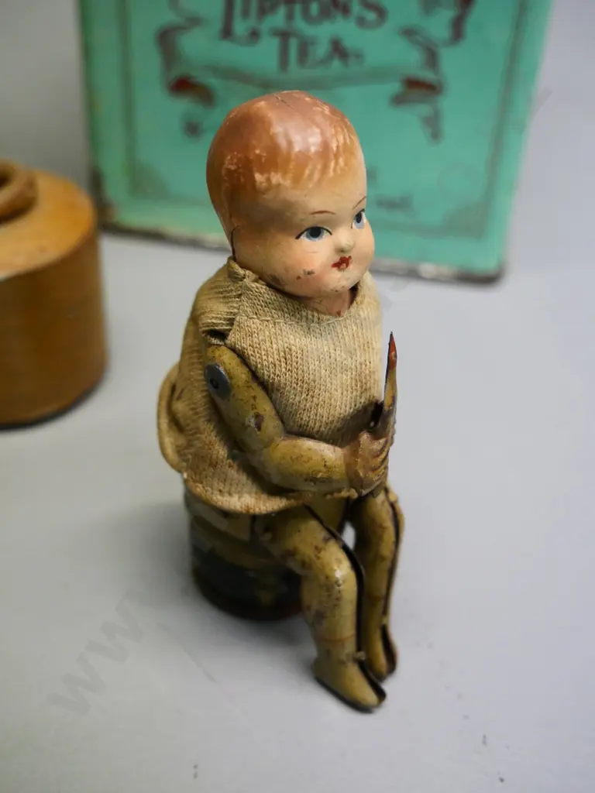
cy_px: 396
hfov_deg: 31.5
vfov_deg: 41.2
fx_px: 1054
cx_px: 298
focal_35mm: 46
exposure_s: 1/250
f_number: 4.3
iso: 3200
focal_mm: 23
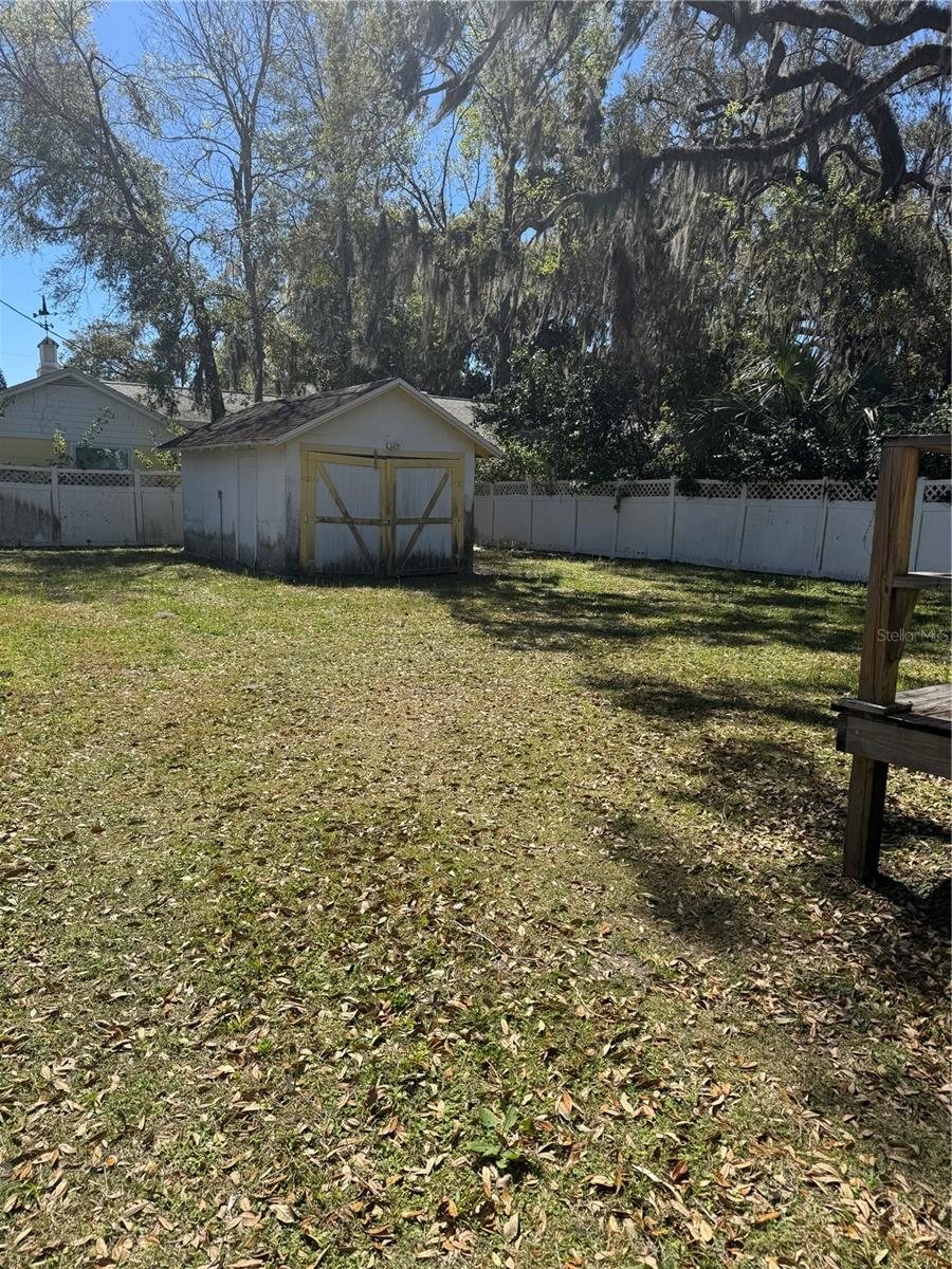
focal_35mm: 24
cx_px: 476
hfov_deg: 56.8
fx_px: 880
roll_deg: -0.9
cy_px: 634
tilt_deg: -9.1
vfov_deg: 71.6
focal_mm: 6.76
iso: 80
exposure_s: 1/3802
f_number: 1.78
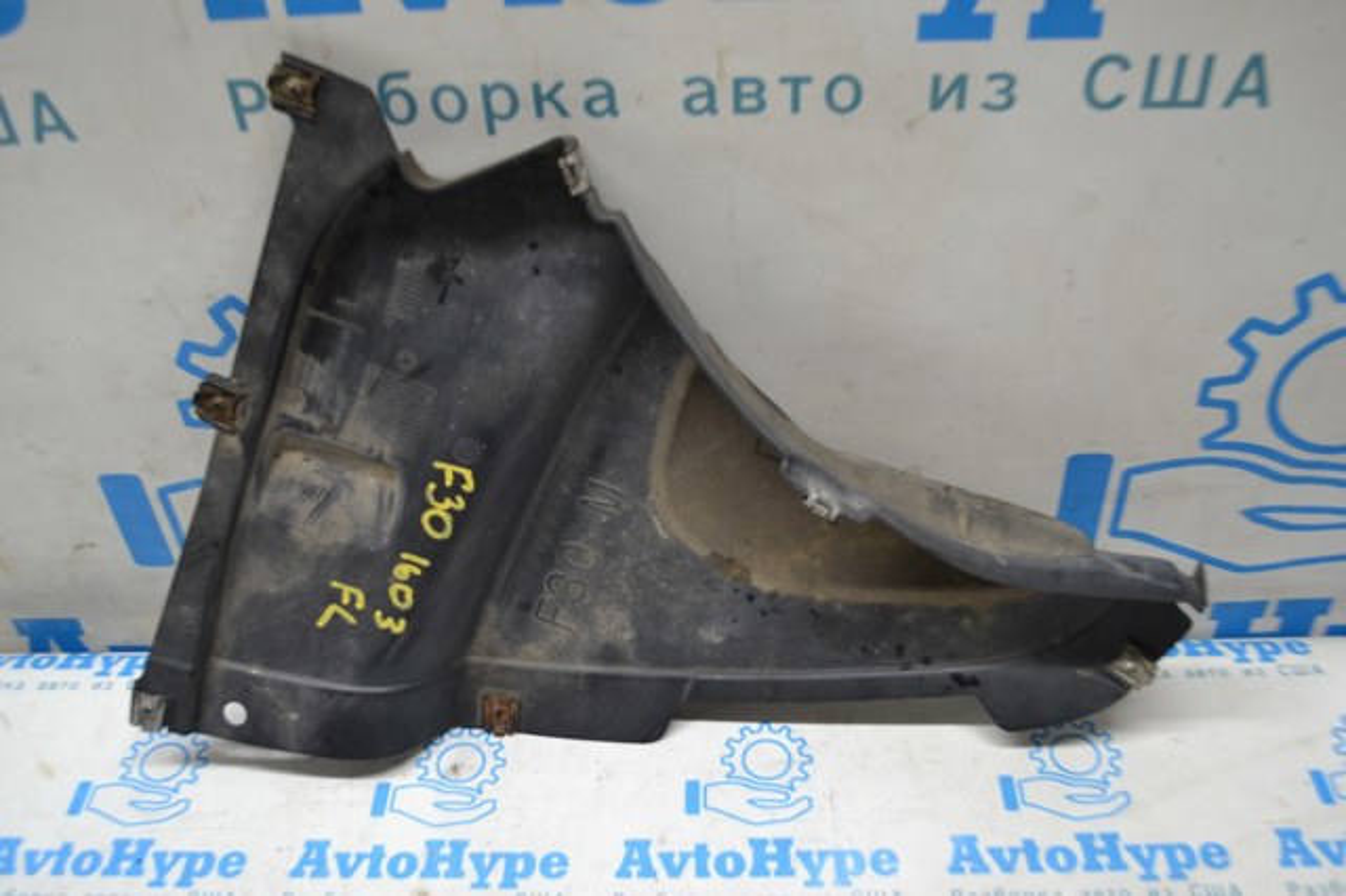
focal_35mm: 33
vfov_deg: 39.9
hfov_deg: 57.2
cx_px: 673
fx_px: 1233
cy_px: 448
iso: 400
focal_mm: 22
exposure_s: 1/60
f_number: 4
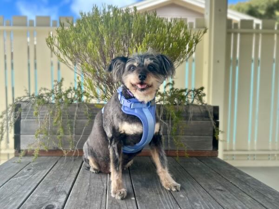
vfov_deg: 56.8
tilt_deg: -4.4
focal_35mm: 24
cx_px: 140
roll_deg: -1.7
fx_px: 193
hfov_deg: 71.6
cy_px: 104
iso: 80
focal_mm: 6.86
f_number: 1.78
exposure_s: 1/1095
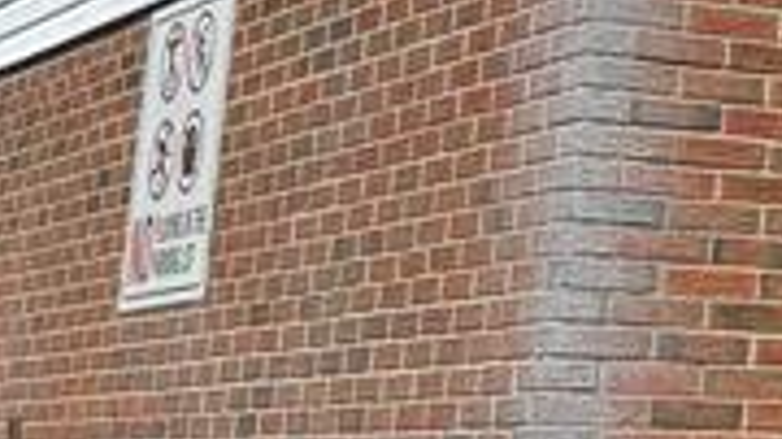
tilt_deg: +11.9
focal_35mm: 149
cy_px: -109
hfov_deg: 12.5
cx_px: 1625
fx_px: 3088
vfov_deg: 8.0
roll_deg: -2.1
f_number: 1.78
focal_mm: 6.76
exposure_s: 1/6410
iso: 80
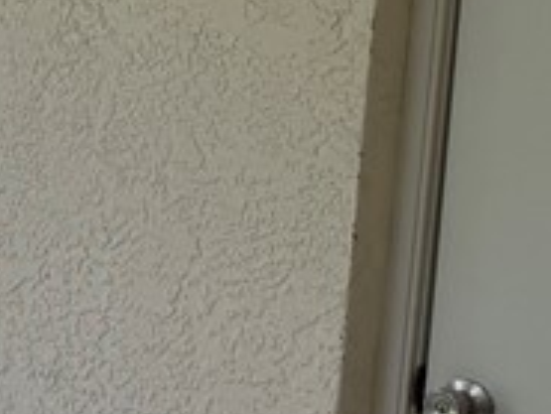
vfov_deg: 10.8
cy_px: -161
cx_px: -879
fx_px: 2118
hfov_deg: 11.5
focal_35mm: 133
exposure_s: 1/765
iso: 100
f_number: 1.78
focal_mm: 6.76
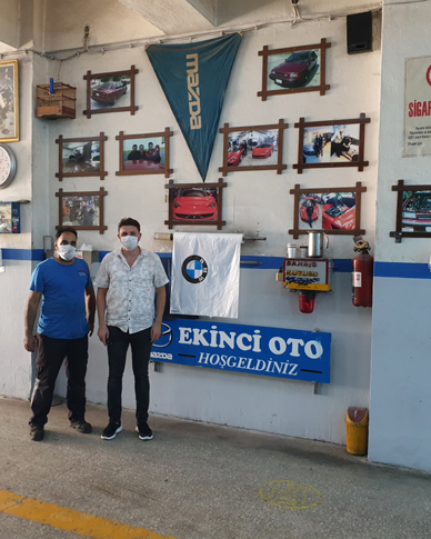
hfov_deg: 43.3
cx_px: 187
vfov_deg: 52.8
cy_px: 270
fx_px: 542
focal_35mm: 34
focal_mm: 4.3
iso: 320
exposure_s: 1/50
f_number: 2.4
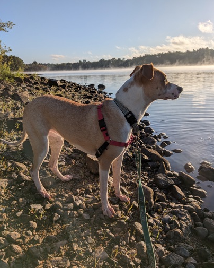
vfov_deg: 66.0
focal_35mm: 26
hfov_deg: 54.9
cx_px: 110
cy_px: 134
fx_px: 206
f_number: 1.7
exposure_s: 1/2809
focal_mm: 4.53
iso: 29
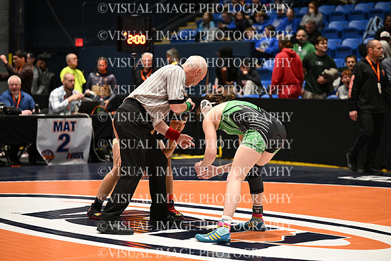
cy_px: 130
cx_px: 196
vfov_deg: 14.1
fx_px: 1054
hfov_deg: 21.0
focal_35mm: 97
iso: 3200
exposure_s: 1/767
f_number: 2.8
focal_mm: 97
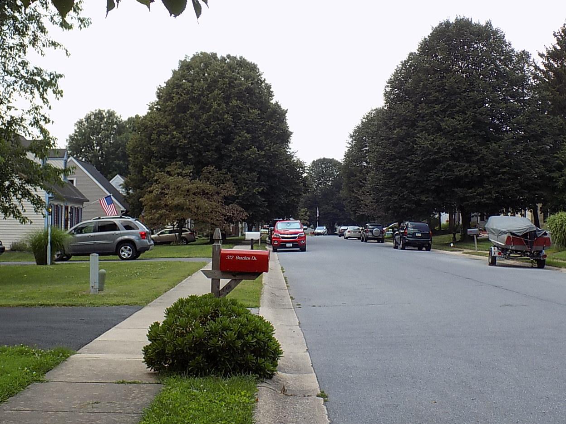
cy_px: 194
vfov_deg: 24.8
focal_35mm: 59
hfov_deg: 32.6
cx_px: 319
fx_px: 965
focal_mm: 8.1
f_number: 3.7
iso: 80
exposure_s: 1/250
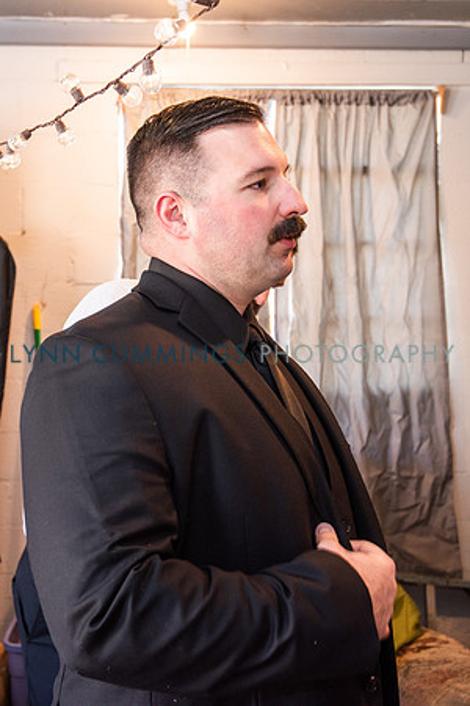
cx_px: 135
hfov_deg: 29.5
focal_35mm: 45
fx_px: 881
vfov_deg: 43.6
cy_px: 353
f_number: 4
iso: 640
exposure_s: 1/60
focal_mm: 30
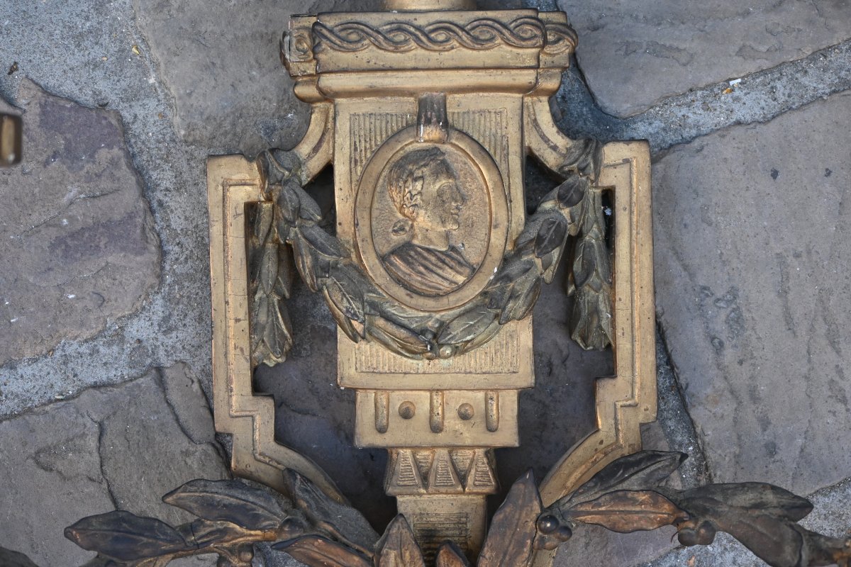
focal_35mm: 99
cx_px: 426
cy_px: 284
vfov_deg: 13.8
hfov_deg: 20.6
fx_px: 2340
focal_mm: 66
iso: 720
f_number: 5
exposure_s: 1/125
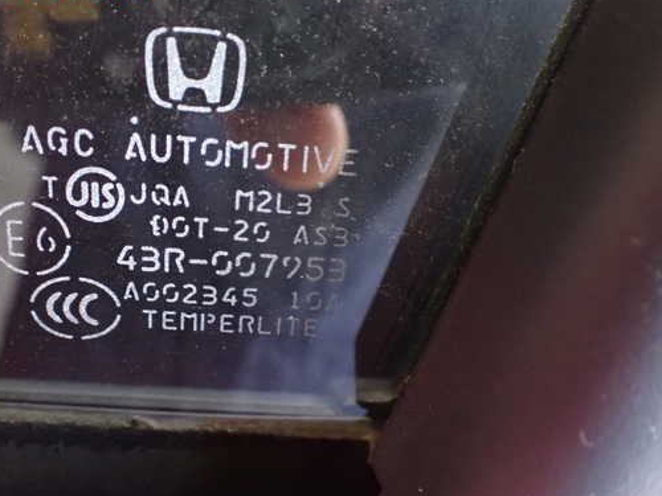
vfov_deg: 39.6
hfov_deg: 51.3
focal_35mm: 36
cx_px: 297
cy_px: 269
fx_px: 688
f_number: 2.3
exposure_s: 1/30
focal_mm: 5.4
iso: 1600
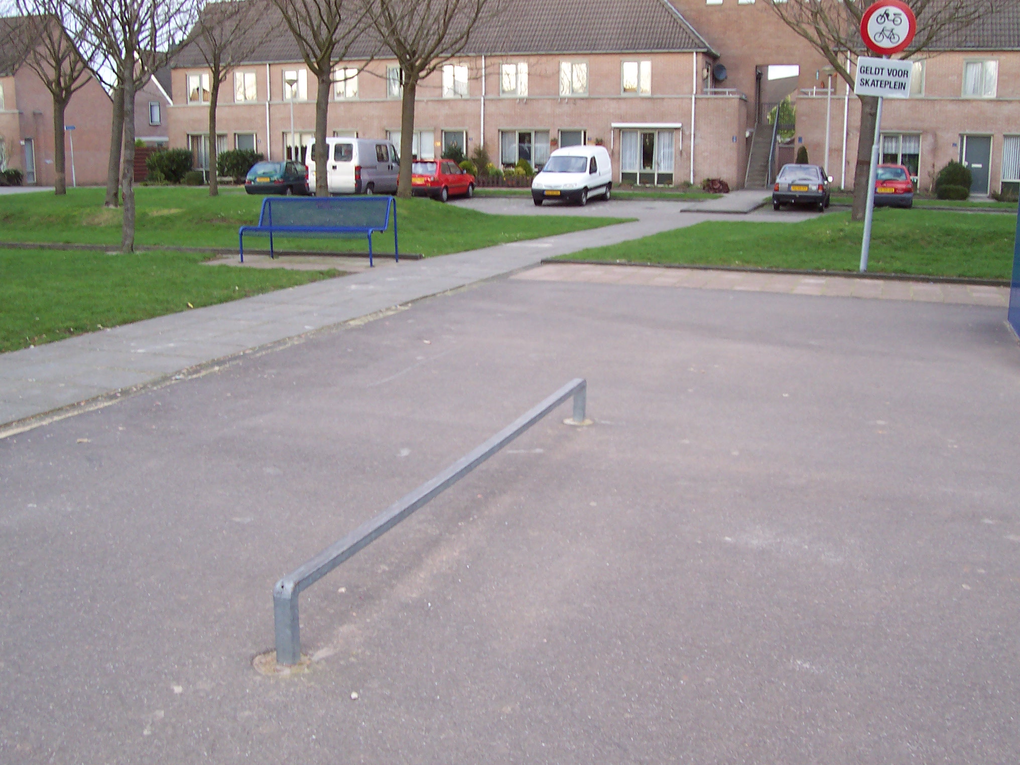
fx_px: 1090
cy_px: 382
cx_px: 510
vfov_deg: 38.7
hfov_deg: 50.1
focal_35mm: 37
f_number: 2.8
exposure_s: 1/180
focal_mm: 5.6
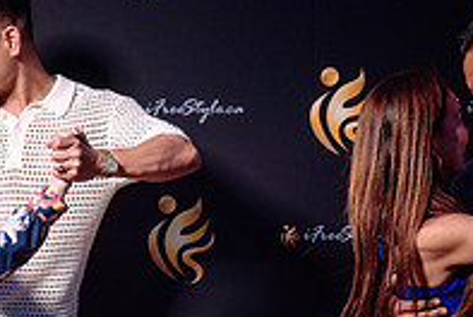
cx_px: 48
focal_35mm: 105
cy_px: 340
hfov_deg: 19.1
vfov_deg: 12.9
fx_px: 1382
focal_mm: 33
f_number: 4
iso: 800
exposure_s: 1/125
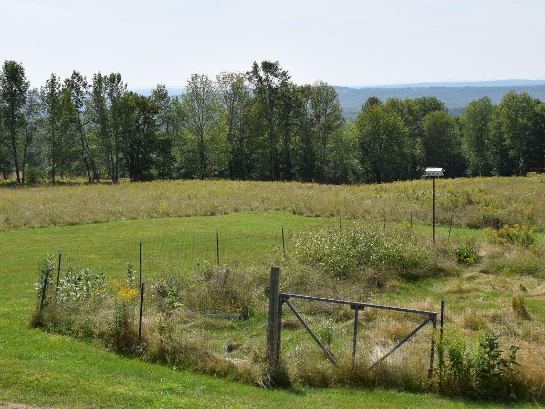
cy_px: 152
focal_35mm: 50
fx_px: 787
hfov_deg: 38.2
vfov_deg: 29.0
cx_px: 254
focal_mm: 24
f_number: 10
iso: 200
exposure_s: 1/500
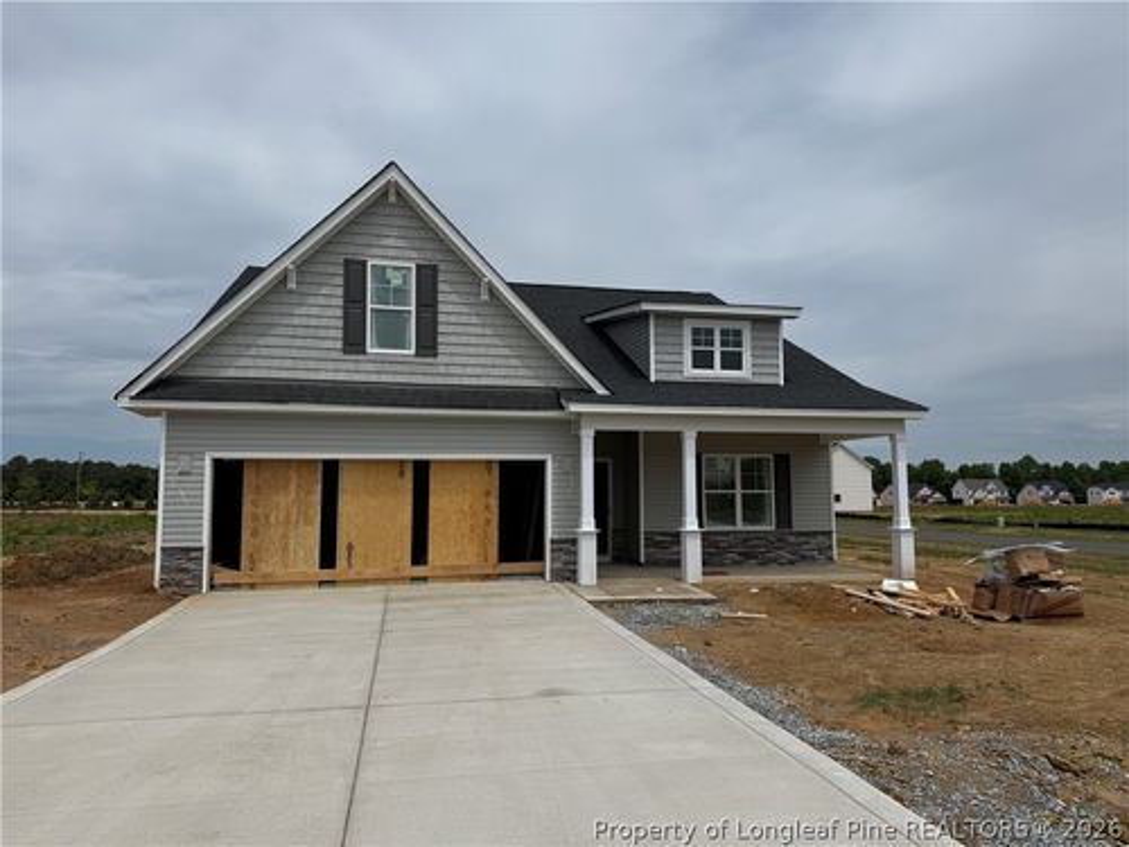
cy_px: 424
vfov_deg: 56.8
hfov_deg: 71.6
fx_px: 783
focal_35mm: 24
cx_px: 564
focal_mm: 6.76
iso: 80
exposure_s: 1/11905
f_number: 1.78
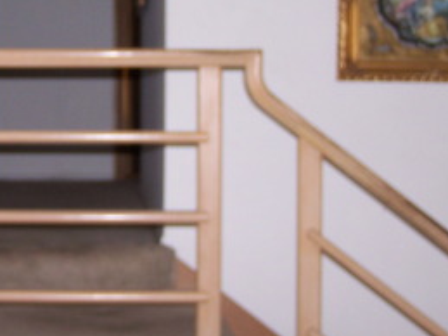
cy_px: 68
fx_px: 1216
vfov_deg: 15.6
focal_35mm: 94
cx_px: 97
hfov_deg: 20.7
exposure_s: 1/60
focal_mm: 6.3
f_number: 2.8
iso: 80
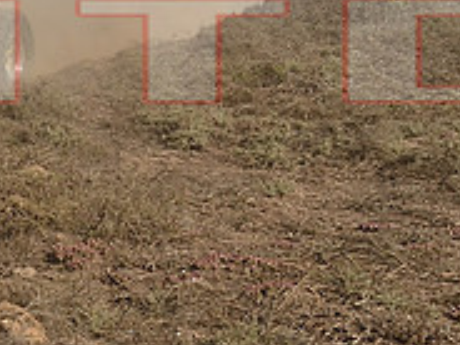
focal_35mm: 118
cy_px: -10
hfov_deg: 15.9
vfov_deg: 12.4
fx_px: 1568
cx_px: -120
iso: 200
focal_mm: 26
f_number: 7.1
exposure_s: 1/640
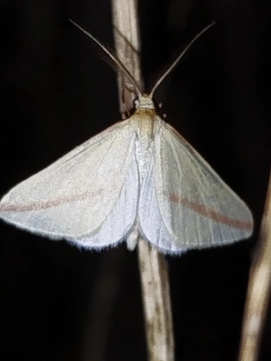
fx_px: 1565
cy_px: 183
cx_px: 136
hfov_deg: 9.9
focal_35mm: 150
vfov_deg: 13.2
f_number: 1.7
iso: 80
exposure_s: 1/50
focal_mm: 5.31
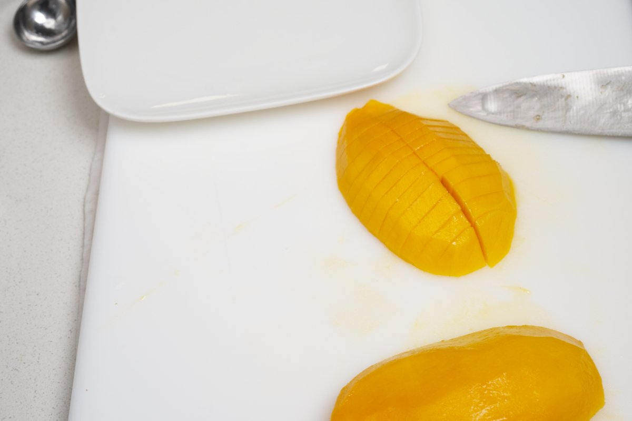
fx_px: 790
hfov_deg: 43.6
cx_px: 316
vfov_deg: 29.8
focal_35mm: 45
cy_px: 210
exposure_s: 1/160
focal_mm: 45
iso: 200
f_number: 8
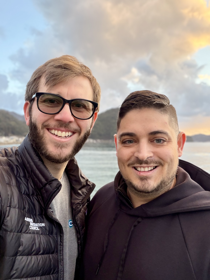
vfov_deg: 60.0
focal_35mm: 30
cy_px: 140
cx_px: 105
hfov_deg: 46.8
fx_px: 243
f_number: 1.9
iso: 80
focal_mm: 2.71
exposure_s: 1/101
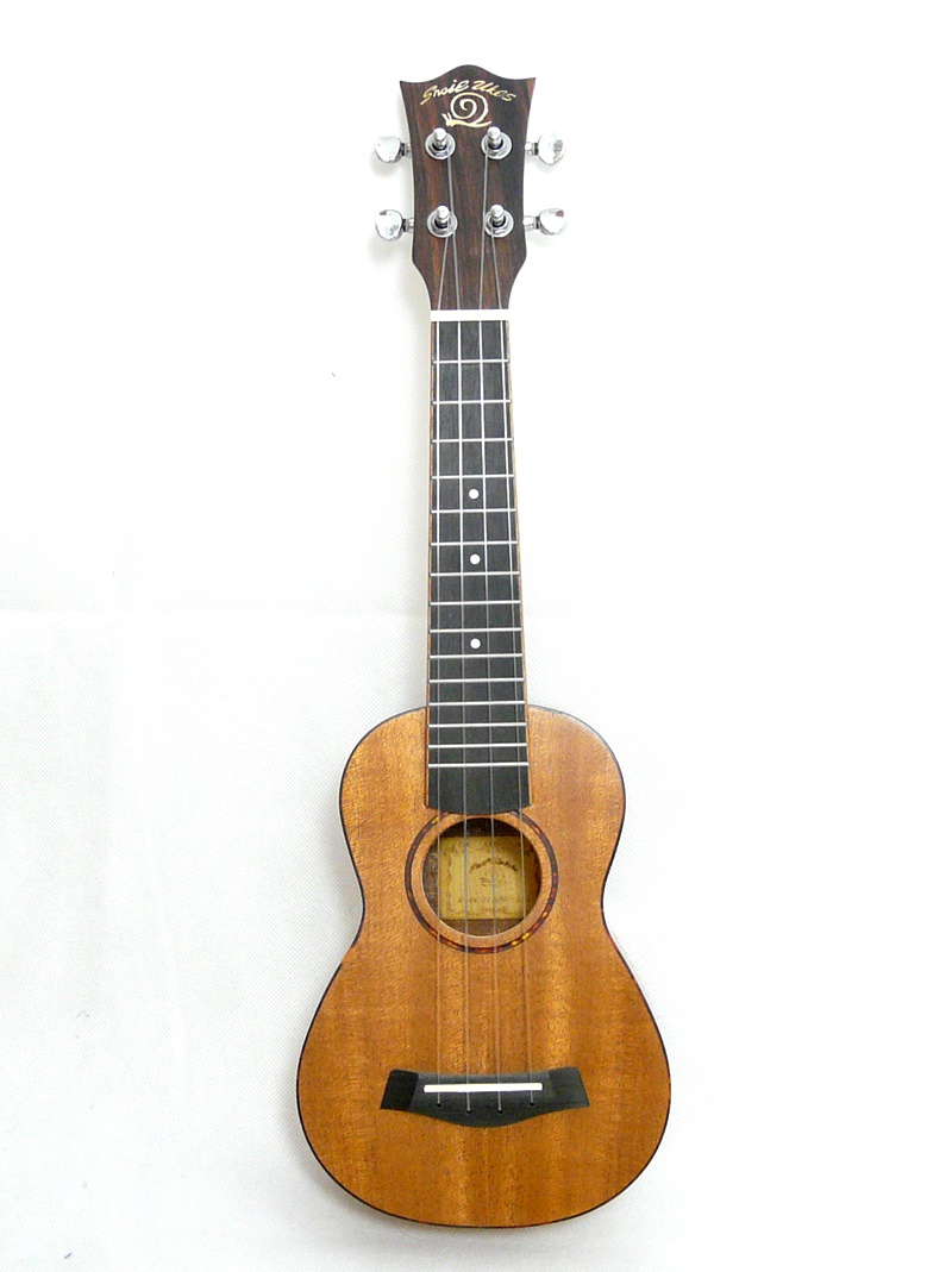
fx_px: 1138
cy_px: 636
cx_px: 476
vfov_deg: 58.4
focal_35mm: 31
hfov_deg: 45.4
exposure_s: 1/8
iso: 200
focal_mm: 5.1
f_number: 2.8
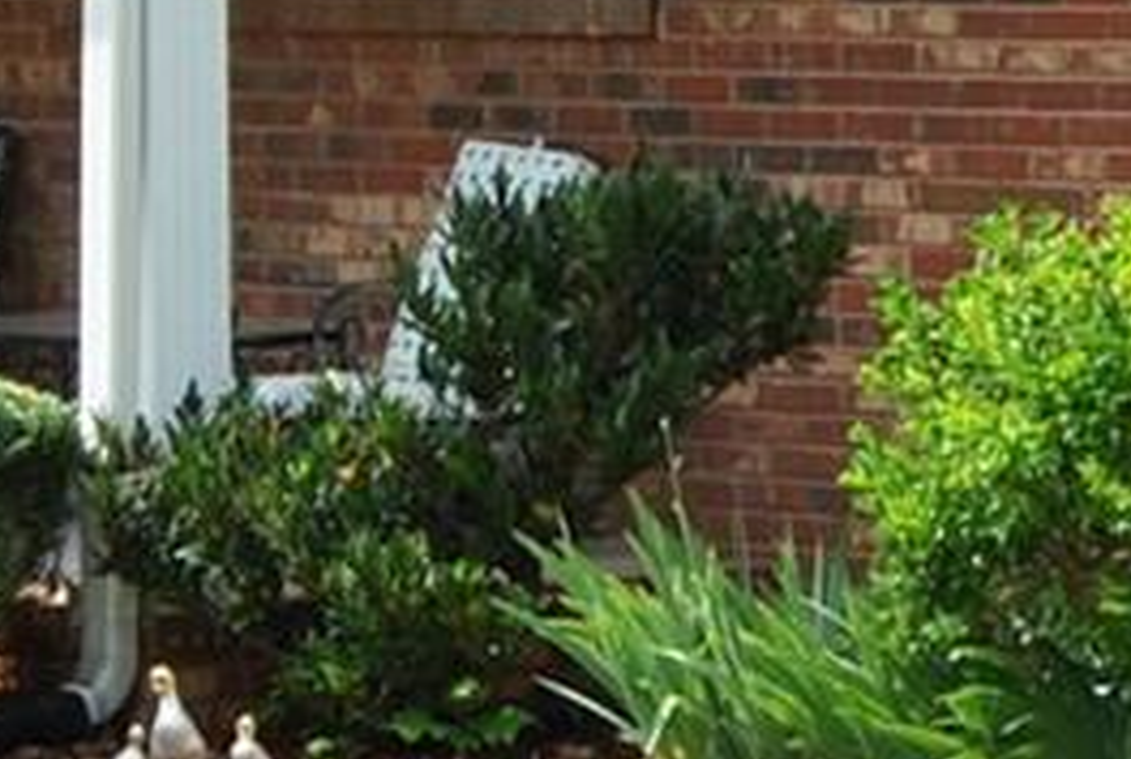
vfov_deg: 4.6
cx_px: 793
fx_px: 9504
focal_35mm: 302
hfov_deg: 6.8
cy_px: 133
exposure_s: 1/200
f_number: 7.1
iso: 100
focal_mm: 26
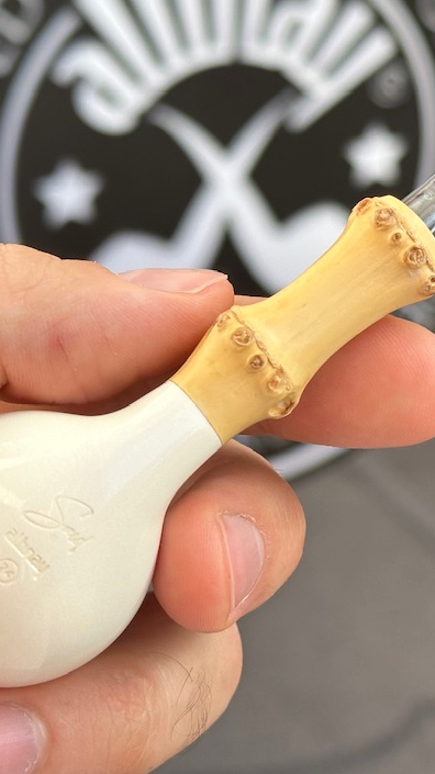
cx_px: 344
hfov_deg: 12.7
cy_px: 312
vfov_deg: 22.4
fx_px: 1950
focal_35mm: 95
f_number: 1.78
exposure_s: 1/745
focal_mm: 6.86
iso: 64
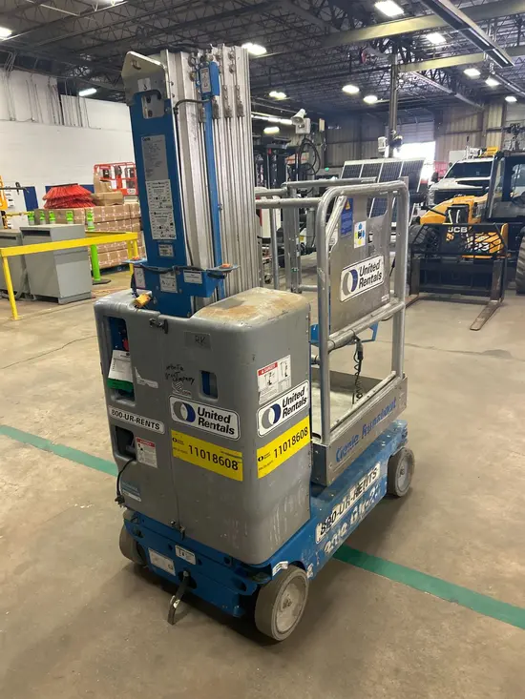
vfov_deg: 67.3
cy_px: 350
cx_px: 262
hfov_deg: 53.1
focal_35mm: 26
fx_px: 526
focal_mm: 5.7
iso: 200
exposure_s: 1/60
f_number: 1.5
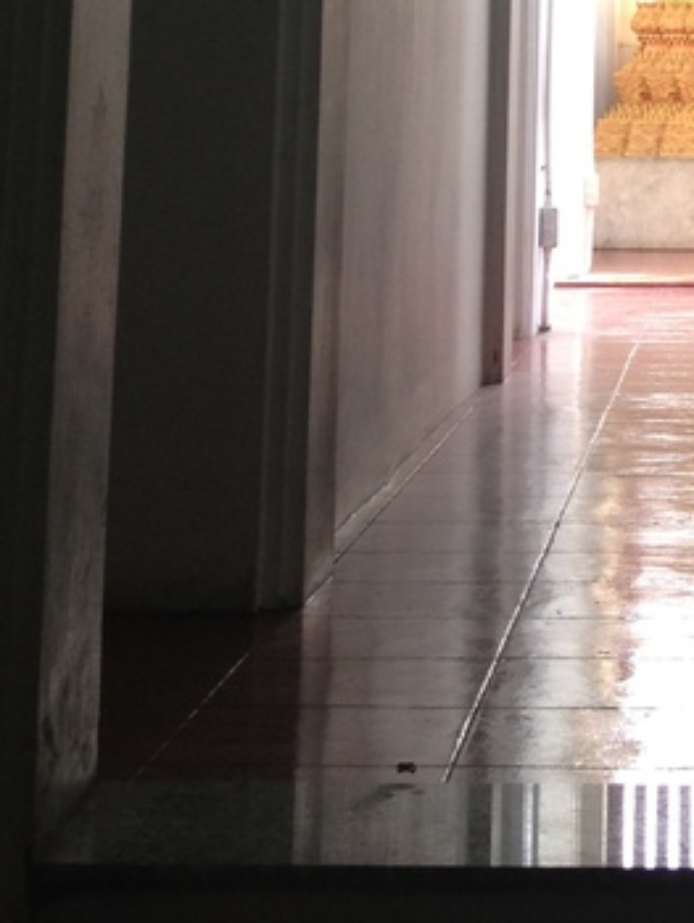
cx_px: 731
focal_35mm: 120
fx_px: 3204
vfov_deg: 15.3
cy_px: -398
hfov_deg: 12.2
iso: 64
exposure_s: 1/30
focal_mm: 4.28
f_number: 2.4
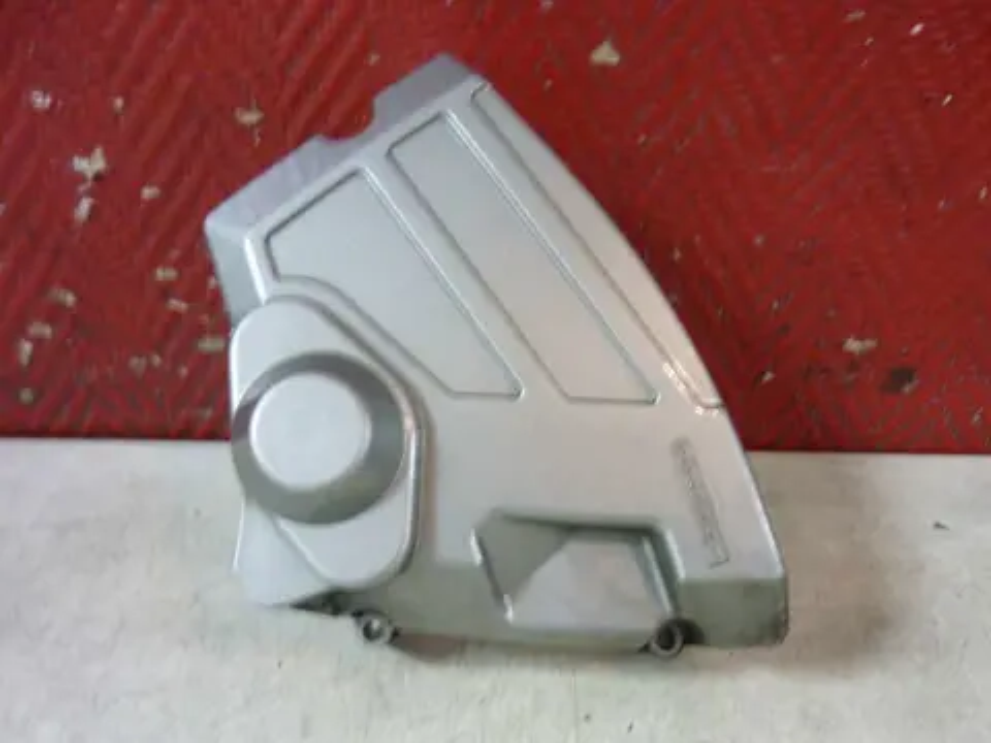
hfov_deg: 55.4
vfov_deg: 42.9
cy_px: 372
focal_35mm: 33
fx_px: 945
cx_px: 496
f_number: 2.8
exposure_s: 1/8
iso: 400
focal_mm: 5.5
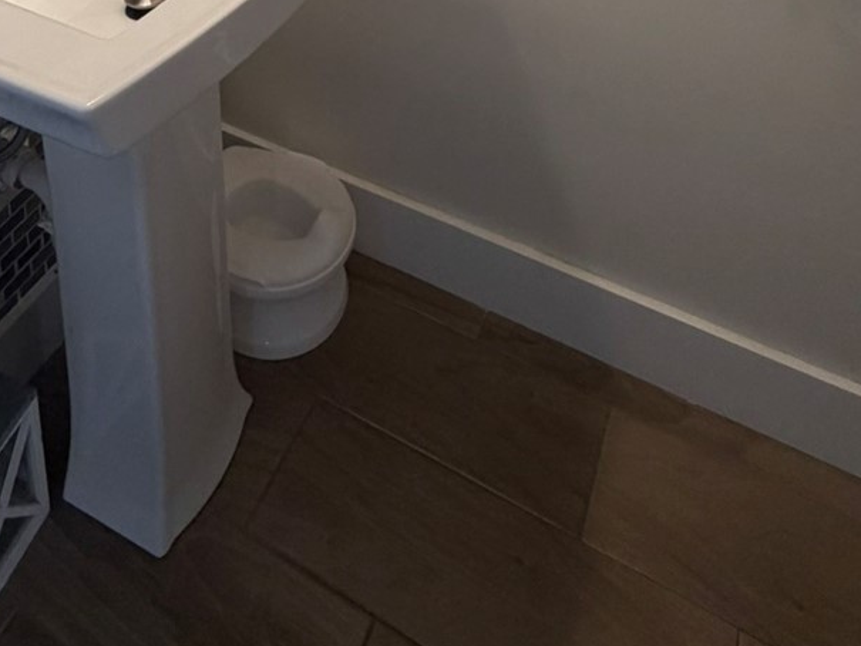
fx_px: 920
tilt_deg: -15.9
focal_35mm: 37
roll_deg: +0.0
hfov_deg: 49.8
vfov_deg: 27.7
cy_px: -300
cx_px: 337
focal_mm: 2.22
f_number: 2.2
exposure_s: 1/120
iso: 200
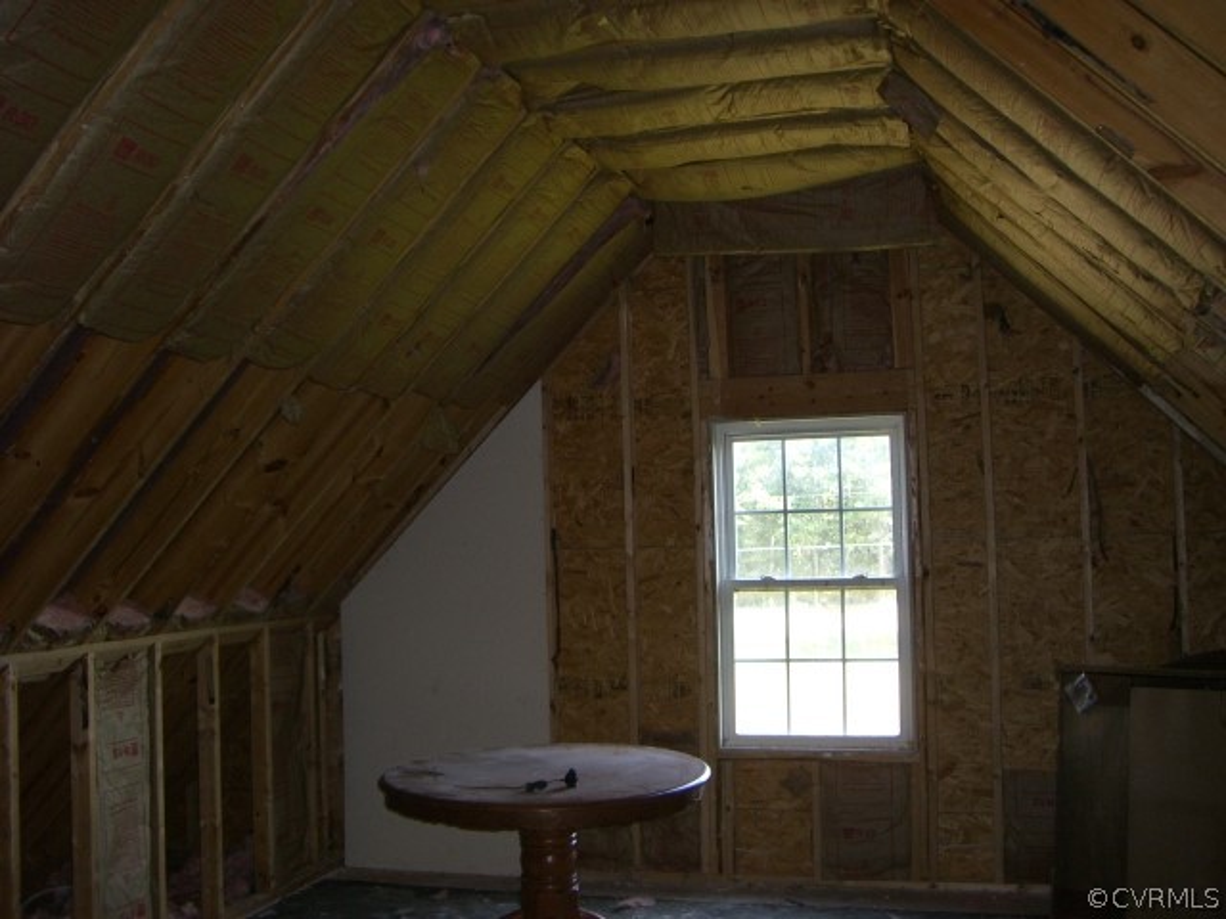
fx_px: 1346
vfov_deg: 37.7
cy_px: 460
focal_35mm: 38
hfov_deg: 49.0
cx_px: 613
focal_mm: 6.2
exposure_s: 1/60
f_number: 2.7
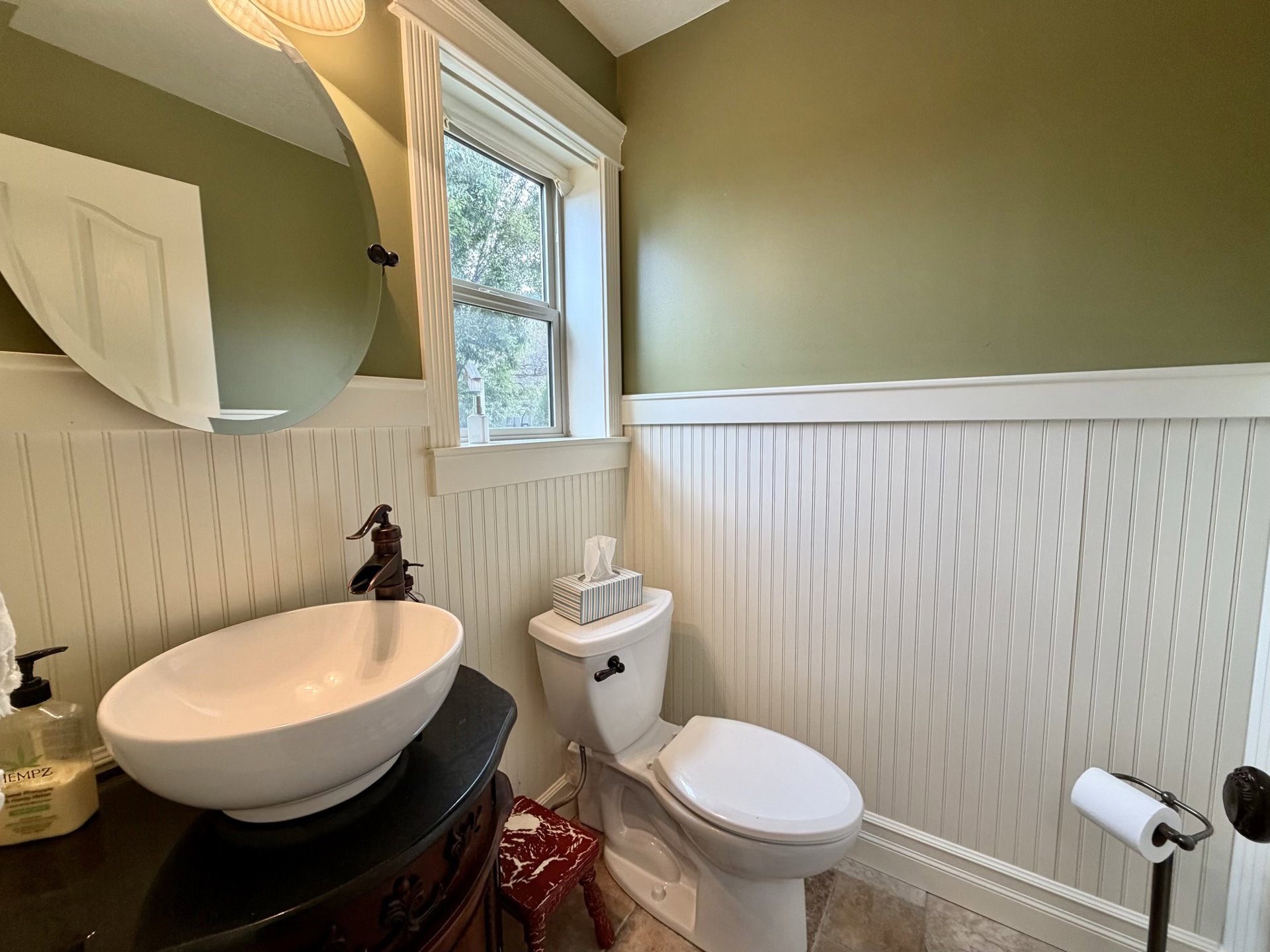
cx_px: 635
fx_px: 514
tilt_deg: -5.6
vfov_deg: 85.7
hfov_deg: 102.1
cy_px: 476
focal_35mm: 14
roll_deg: +1.1
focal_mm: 2.22
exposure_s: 1/120
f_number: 2.2
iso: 160
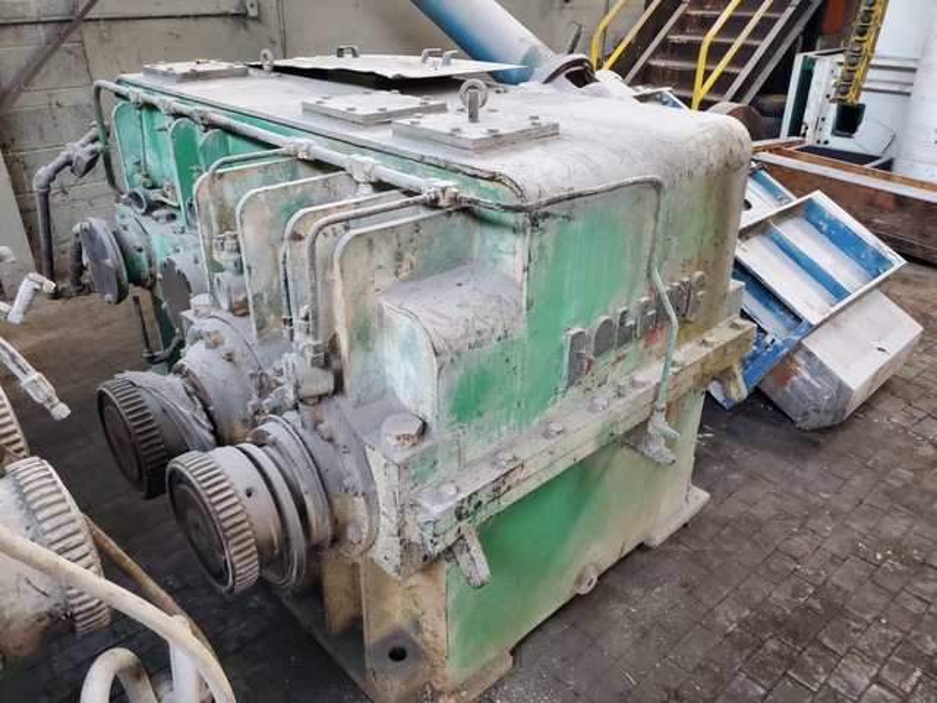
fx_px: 704
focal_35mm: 26
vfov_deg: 53.1
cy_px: 352
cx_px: 468
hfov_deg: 67.3
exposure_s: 1/50
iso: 250
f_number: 1.5
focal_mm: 4.3
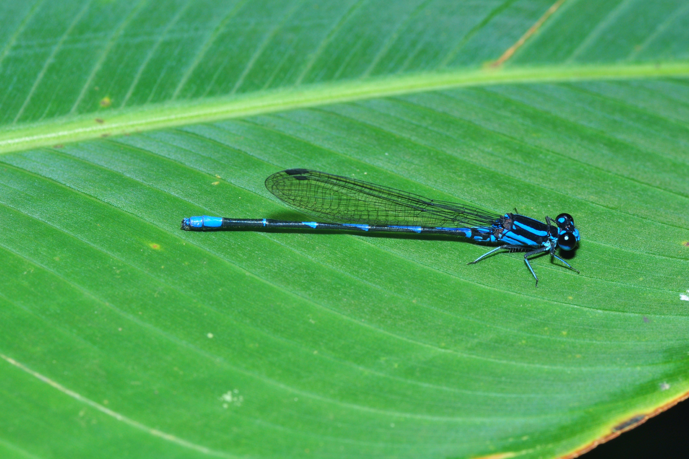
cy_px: 229
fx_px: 2602
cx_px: 344
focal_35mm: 136
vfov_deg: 10.1
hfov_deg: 15.1
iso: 200
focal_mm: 90
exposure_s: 1/200
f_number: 22
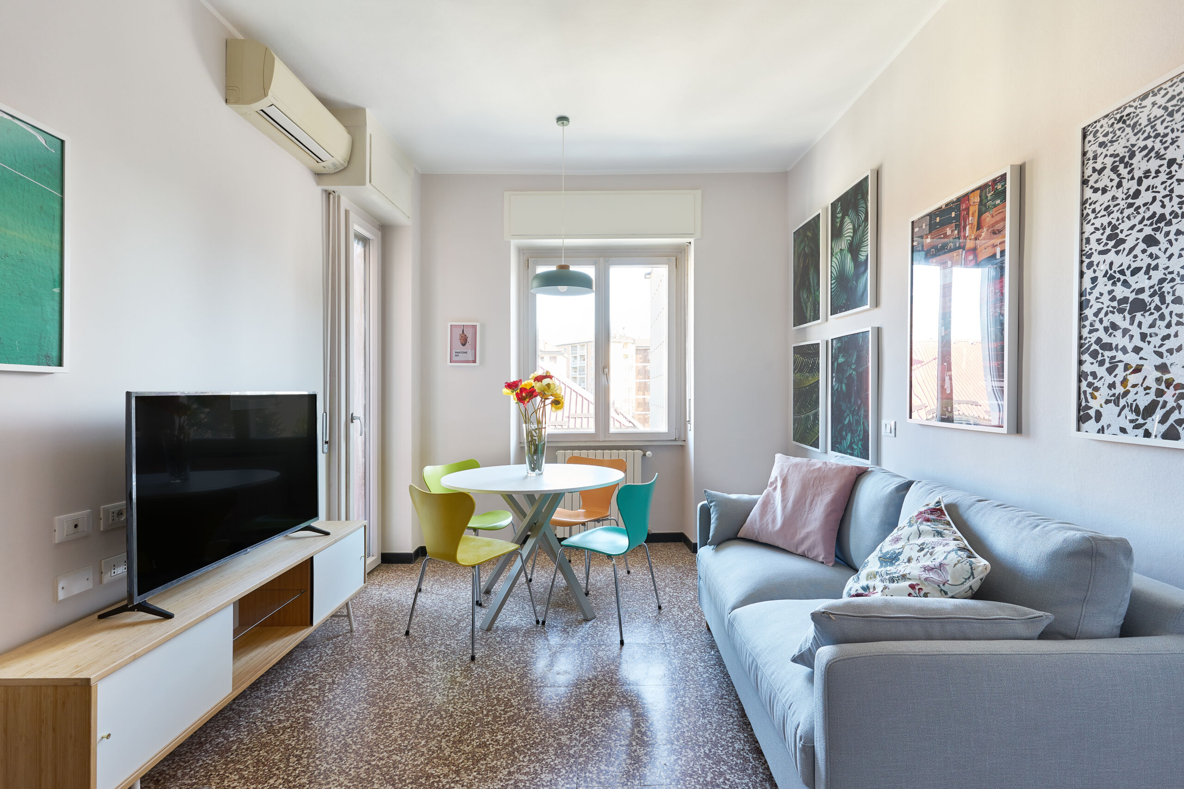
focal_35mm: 17
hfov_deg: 93.3
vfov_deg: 70.4
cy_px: 394
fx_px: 559
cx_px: 592
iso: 100
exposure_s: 1/1.25
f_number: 10
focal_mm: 17
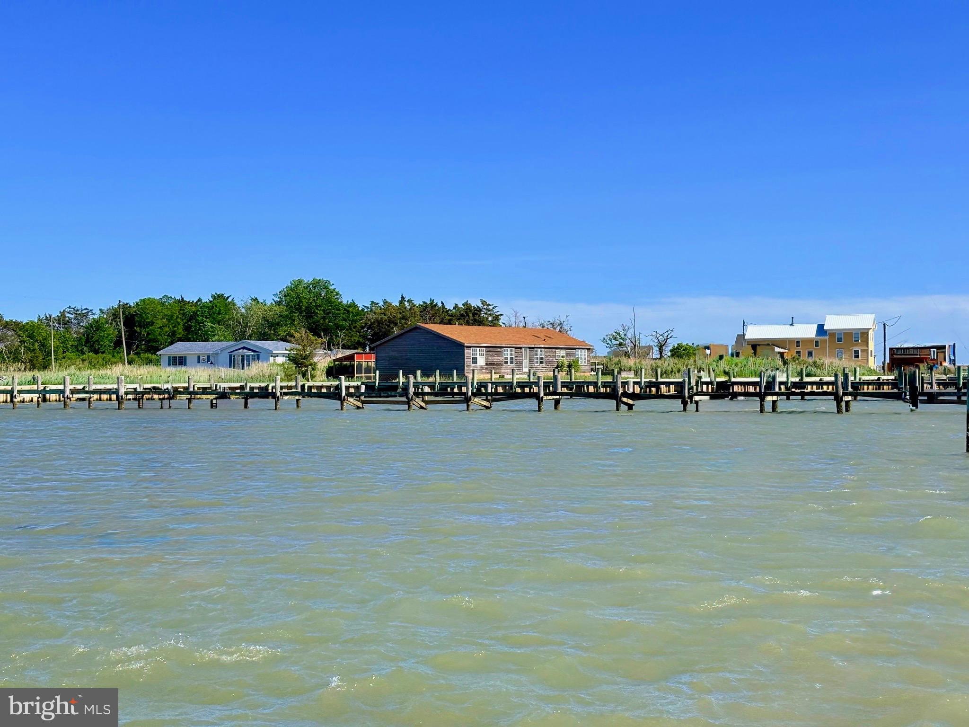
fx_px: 1456
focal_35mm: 52
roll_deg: +0.0
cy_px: 364
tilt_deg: +0.1
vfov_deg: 28.0
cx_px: 484
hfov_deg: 36.8
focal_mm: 5.96
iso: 32
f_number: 1.6
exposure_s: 1/4329
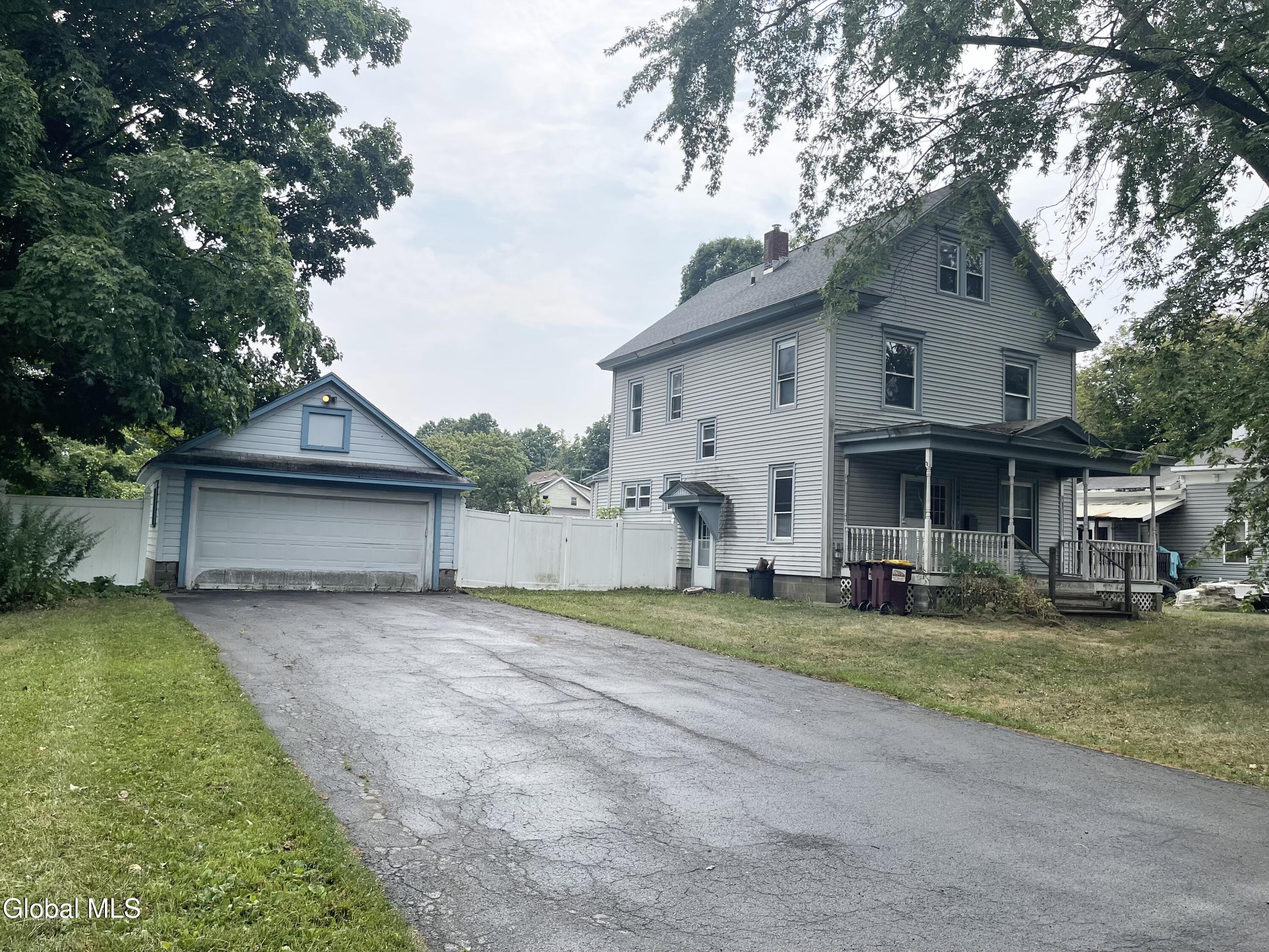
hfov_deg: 69.4
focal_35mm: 25
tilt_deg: +4.2
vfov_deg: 54.9
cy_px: 476
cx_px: 634
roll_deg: -2.5
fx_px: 916
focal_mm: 5.1
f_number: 1.6
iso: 32
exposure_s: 1/4902
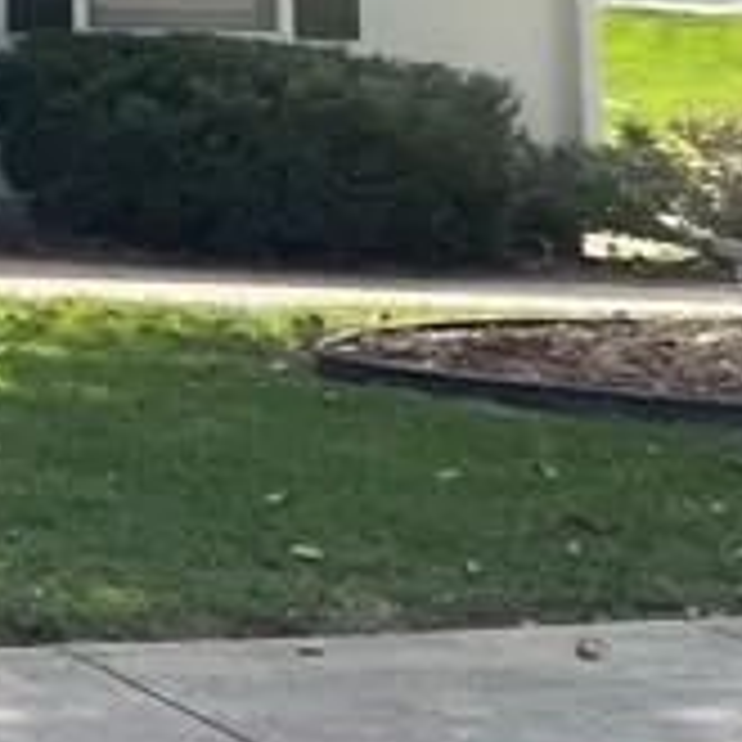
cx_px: -1259
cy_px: -369
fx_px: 3468
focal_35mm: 143
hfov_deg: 10.0
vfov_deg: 11.7
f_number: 1.6
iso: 32
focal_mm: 4.2
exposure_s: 1/1289
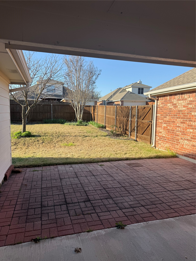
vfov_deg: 71.6
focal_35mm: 24
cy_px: 130
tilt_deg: -6.1
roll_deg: -1.3
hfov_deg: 56.8
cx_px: 98
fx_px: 181
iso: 80
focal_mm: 6.76
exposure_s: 1/1727
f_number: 1.78
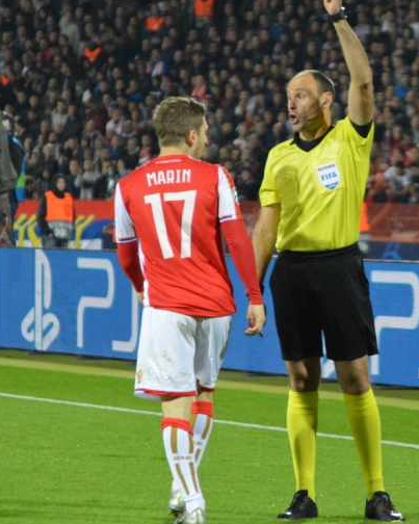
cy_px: 228
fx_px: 5984
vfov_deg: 5.0
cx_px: 368
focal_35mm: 386
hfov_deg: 4.0
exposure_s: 1/250
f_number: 6
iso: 3200
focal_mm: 135
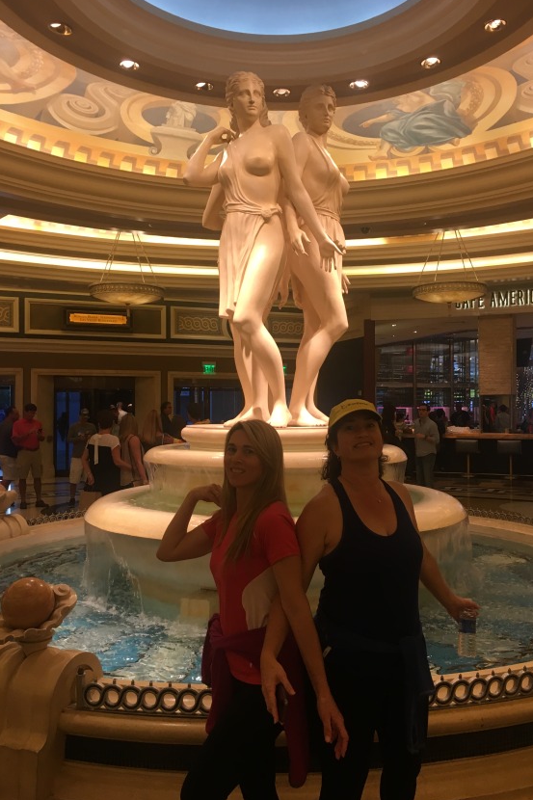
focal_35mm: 31
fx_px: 689
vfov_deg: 60.3
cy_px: 398
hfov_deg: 42.3
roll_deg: +0.9
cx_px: 291
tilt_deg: +2.0
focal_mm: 4.15
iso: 64
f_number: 2.2
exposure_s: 1/30
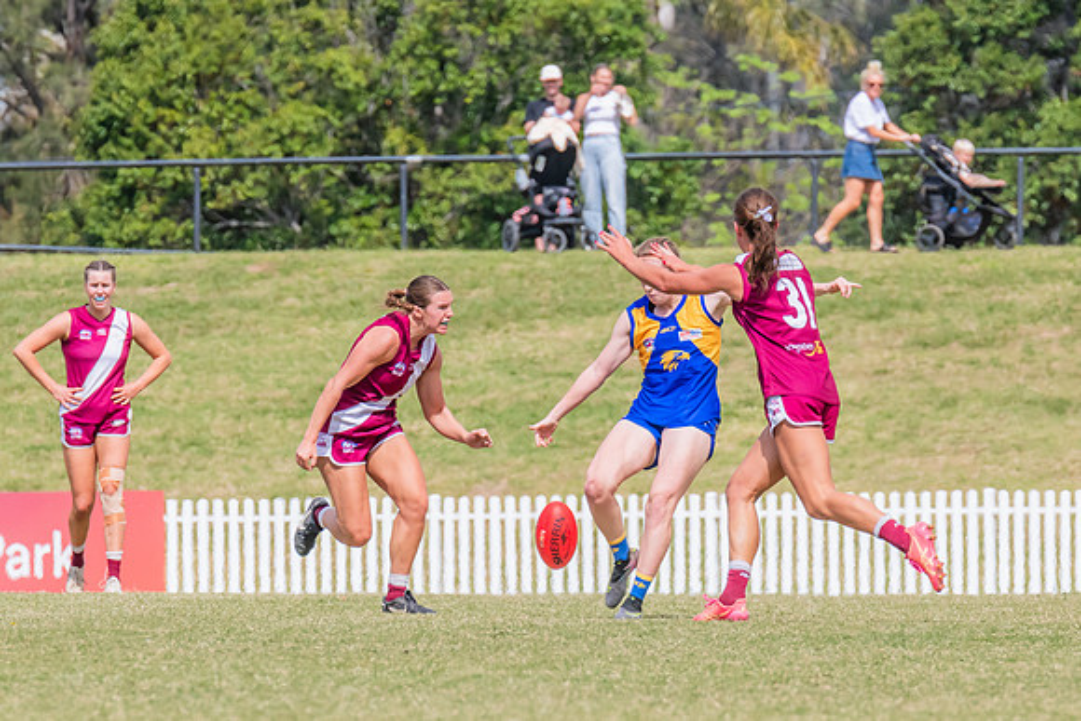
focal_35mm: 645
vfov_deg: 2.1
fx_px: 19381
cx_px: 665
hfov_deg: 3.2
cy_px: 459
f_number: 13
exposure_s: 1/1250
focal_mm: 420
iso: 800
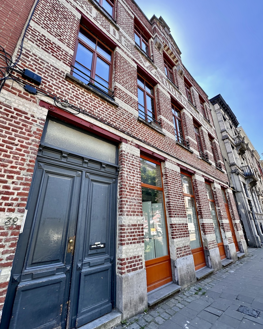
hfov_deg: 84.0
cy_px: 172
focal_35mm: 15
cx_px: 131
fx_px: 146
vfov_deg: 96.7
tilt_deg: +22.5
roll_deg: -1.3
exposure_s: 1/259
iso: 40
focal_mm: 2.22
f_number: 2.2
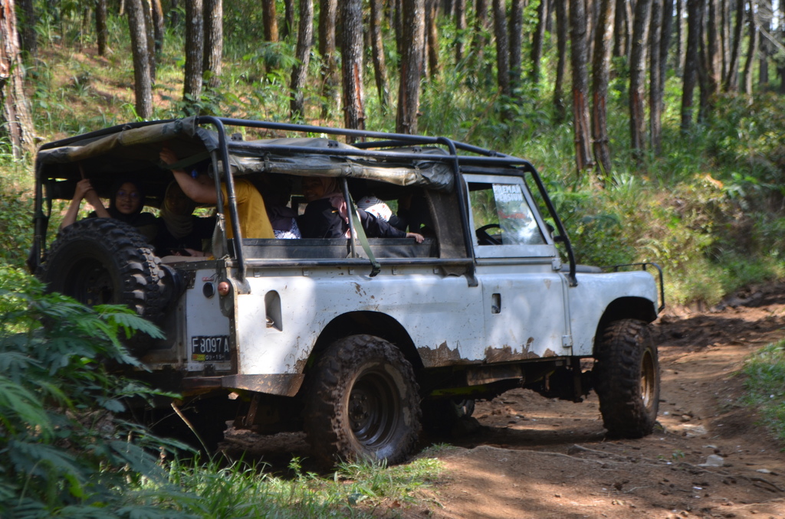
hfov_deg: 24.7
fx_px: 1795
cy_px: 260
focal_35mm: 82
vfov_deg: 16.5
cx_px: 392
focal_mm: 55
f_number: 5.6
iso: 200
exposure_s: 1/125
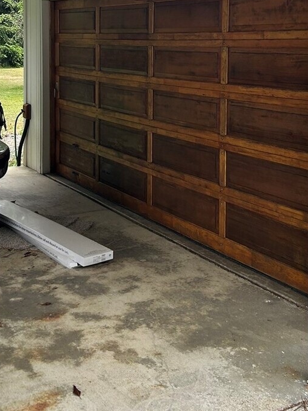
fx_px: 652
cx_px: 192
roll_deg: -0.7
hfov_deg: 26.5
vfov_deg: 33.9
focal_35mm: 55
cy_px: 83
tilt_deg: -1.9
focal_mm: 5.7
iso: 50
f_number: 1.5
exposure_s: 1/1029
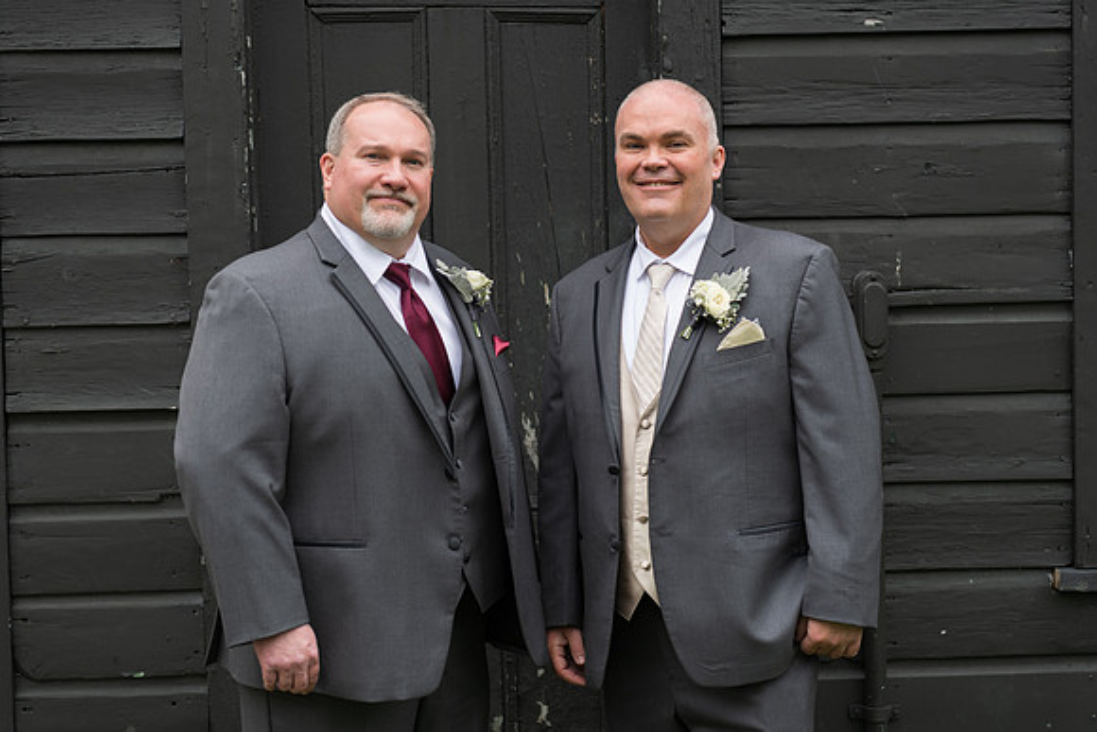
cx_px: 548
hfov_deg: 28.8
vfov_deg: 19.5
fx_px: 2133
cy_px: 366
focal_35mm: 70
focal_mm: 70
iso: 80
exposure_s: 1/200
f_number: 2.8
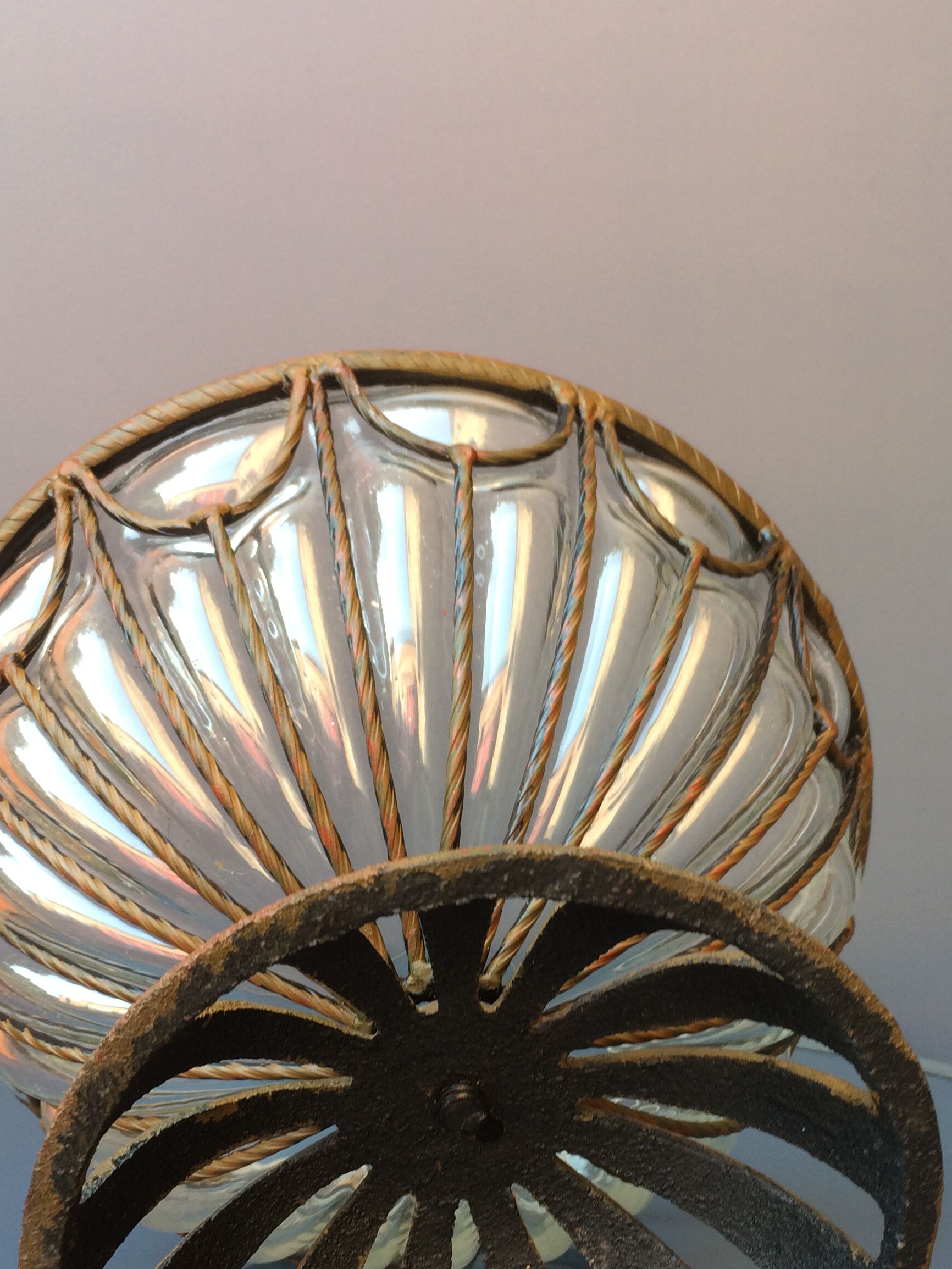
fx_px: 1503
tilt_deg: -12.0
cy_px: 801
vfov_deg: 45.3
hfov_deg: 35.1
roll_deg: +1.1
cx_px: 483
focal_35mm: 41
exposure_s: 1/50
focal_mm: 4.15
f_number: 2.2
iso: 50
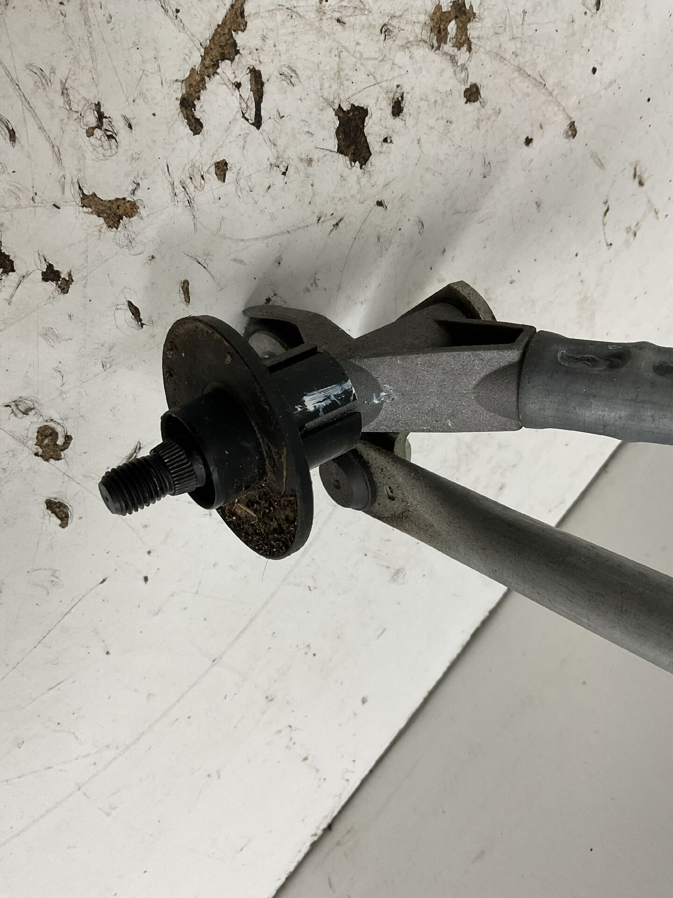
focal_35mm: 29
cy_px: 449
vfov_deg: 61.7
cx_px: 336
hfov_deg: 48.2
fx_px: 752
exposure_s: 1/100
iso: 40
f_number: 1.8
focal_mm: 3
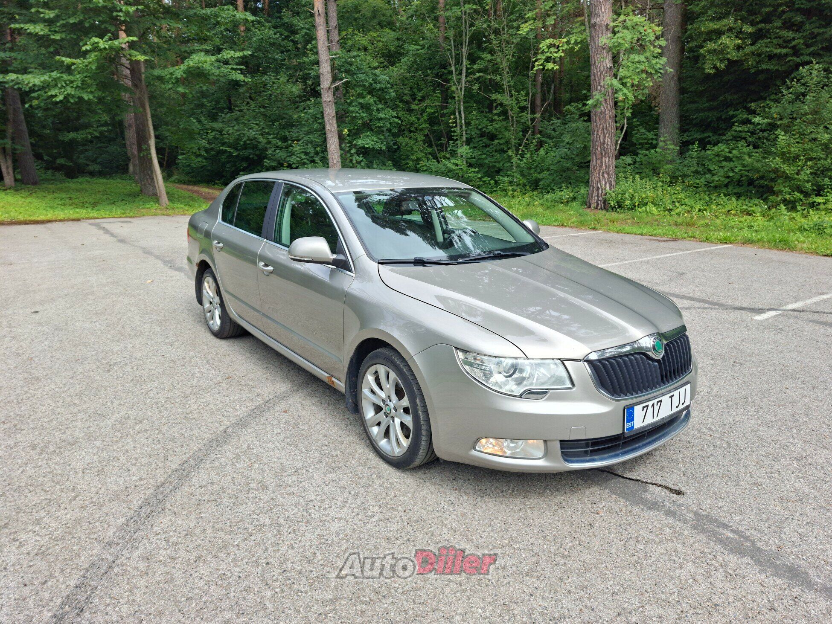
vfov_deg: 58.9
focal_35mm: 23
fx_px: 553
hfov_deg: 73.9
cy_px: 312
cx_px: 416
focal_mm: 5.54
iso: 50
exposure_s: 1/458
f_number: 1.8
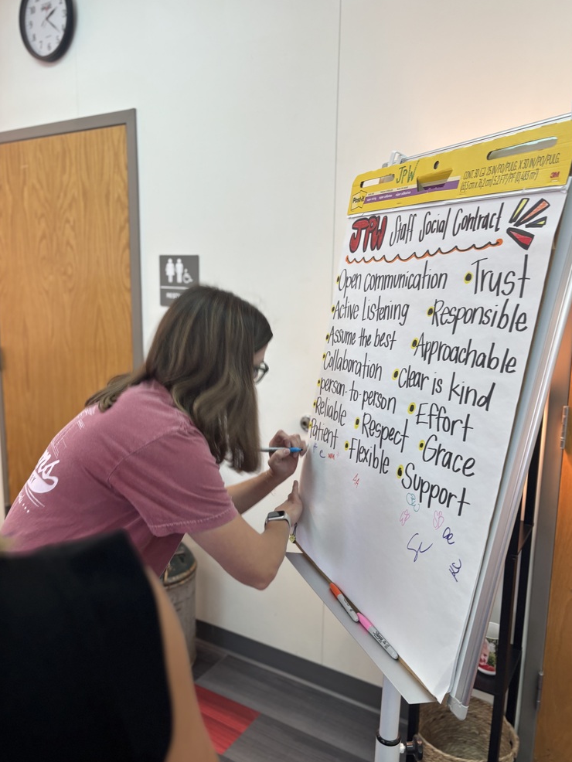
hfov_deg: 51.4
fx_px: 595
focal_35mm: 27
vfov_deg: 65.3
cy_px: 390
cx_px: 295
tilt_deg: -9.4
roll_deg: -2.4
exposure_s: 1/60
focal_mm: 5.96
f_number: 1.6
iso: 100
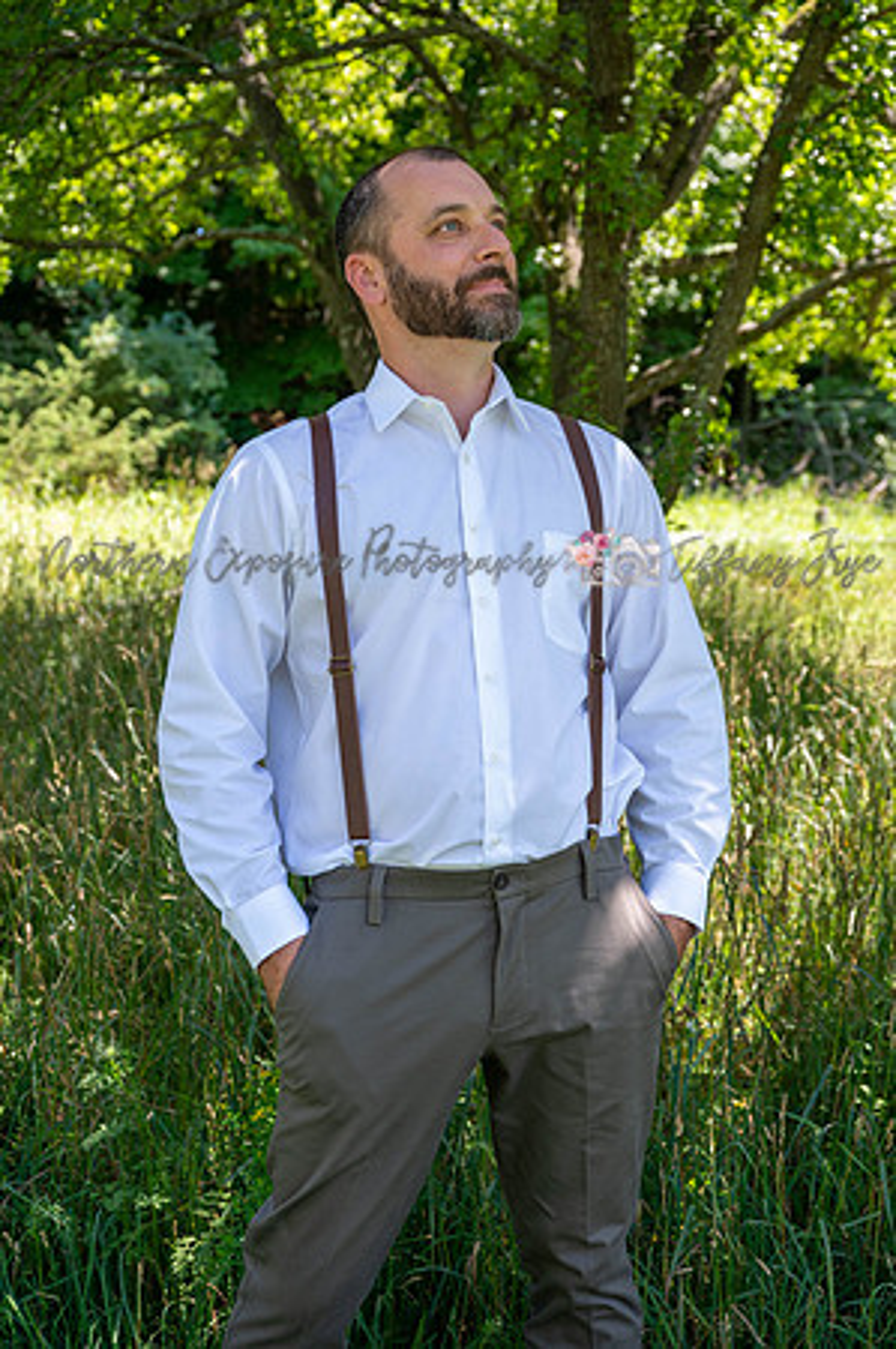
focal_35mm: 41
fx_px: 1534
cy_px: 674
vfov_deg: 47.5
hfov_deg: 32.6
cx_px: 448
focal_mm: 41
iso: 220
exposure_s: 1/250
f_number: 4
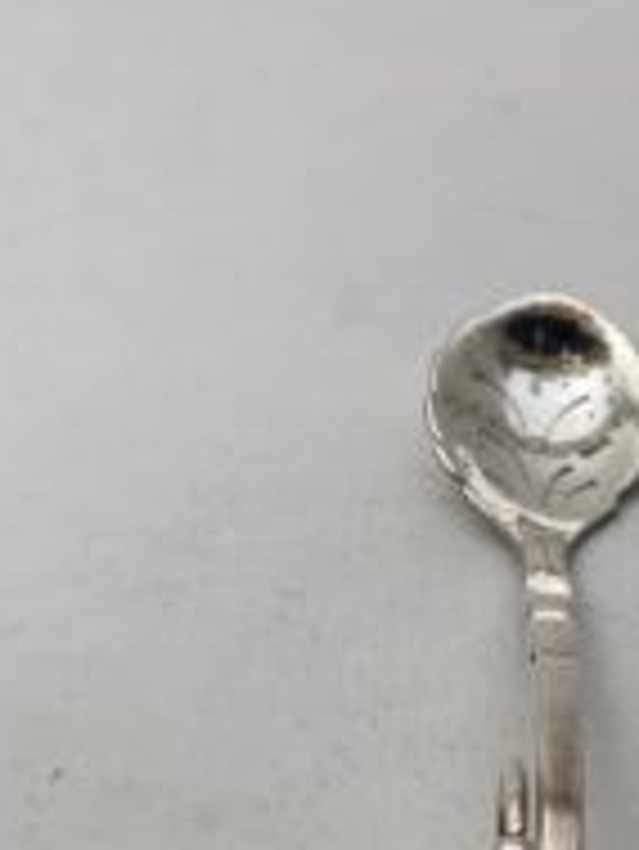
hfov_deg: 25.9
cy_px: 607
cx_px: 549
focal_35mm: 55
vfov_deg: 34.4
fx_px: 1352
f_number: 1.8
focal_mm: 4.25
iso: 32
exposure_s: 1/100
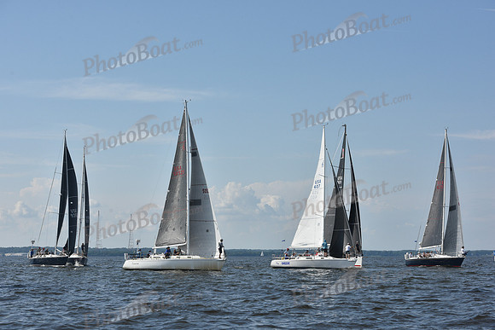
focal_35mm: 70
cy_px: 165
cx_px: 248
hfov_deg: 28.8
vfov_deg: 19.5
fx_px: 963
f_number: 9
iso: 320
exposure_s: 1/1250
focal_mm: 70
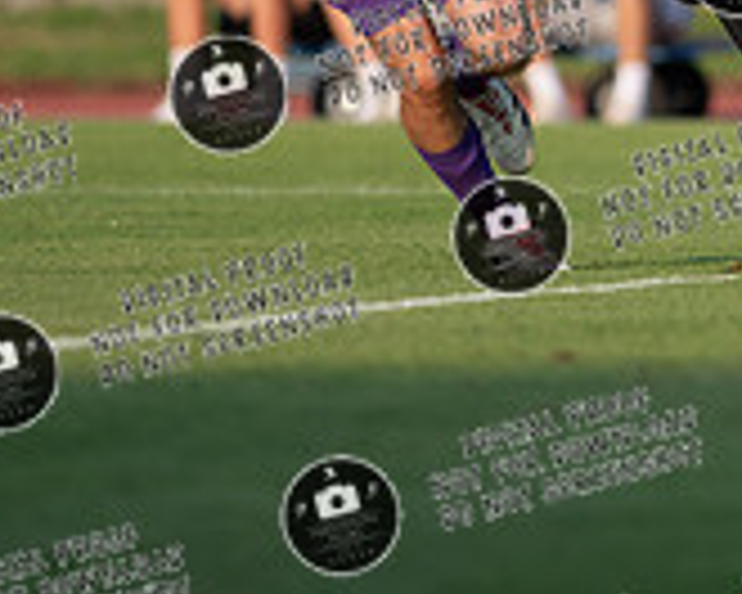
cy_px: -314
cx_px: 871
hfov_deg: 1.7
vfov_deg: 1.4
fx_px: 24420
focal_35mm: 1112
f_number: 3.2
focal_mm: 300
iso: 200
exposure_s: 1/1600
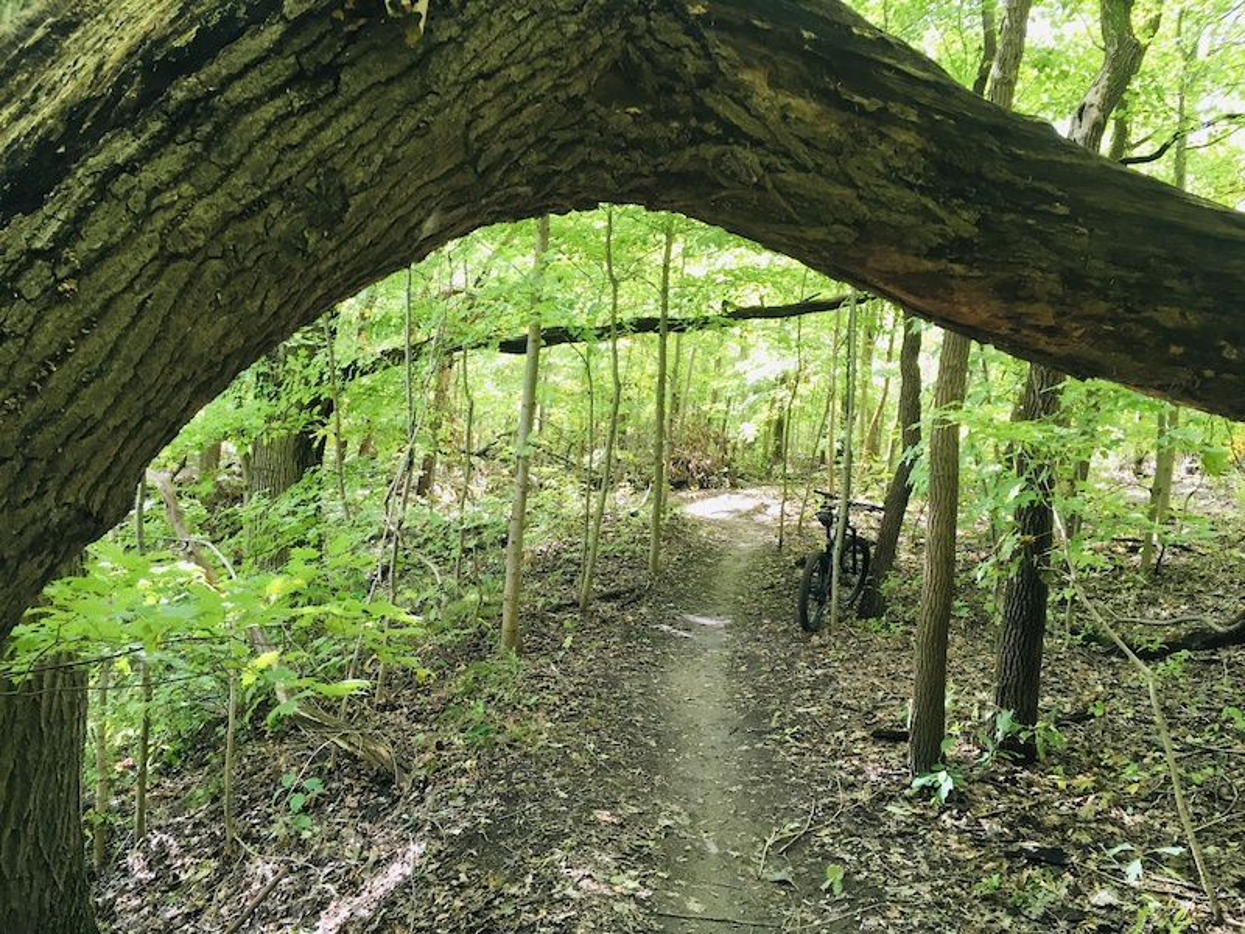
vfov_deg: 48.2
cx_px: 622
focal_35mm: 29
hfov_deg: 61.7
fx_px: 1043
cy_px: 467
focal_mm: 4.15
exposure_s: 1/30
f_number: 2.2
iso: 25
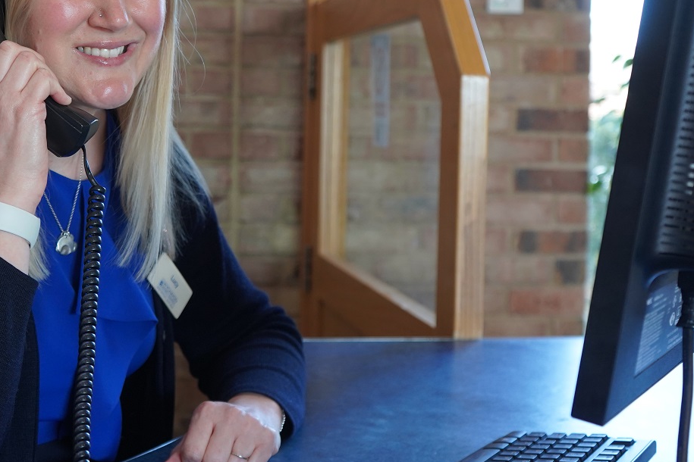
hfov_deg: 33.7
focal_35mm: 59
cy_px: 148
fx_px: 1137
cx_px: 240
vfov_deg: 22.9
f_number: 4
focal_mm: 36
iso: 1600
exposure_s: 1/160
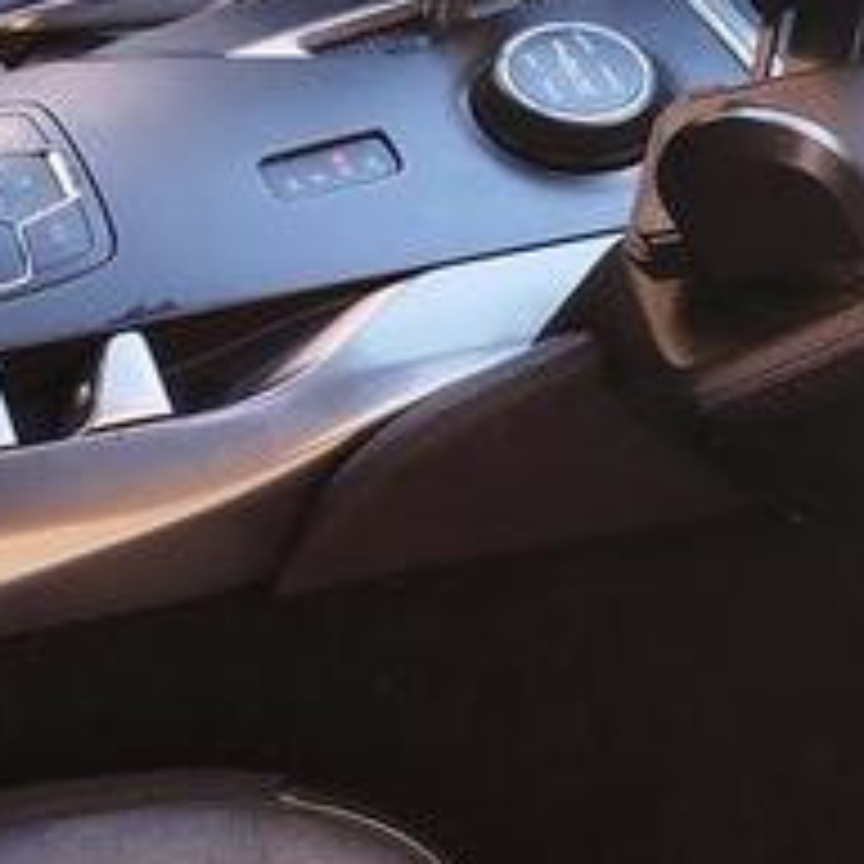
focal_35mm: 96
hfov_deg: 18.0
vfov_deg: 17.3
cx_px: 216
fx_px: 2711
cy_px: -151
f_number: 1.7
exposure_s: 1/50
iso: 100
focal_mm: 5.31
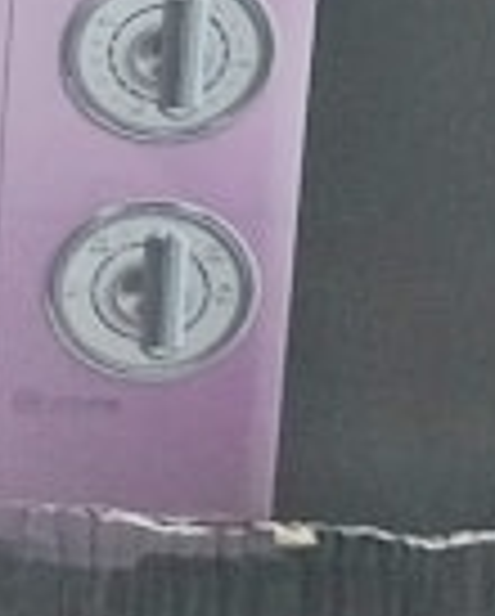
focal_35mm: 328
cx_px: -1062
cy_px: -679
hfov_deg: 4.5
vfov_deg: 5.7
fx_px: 5993
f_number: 2.8
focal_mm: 40
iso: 5000
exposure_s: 1/160
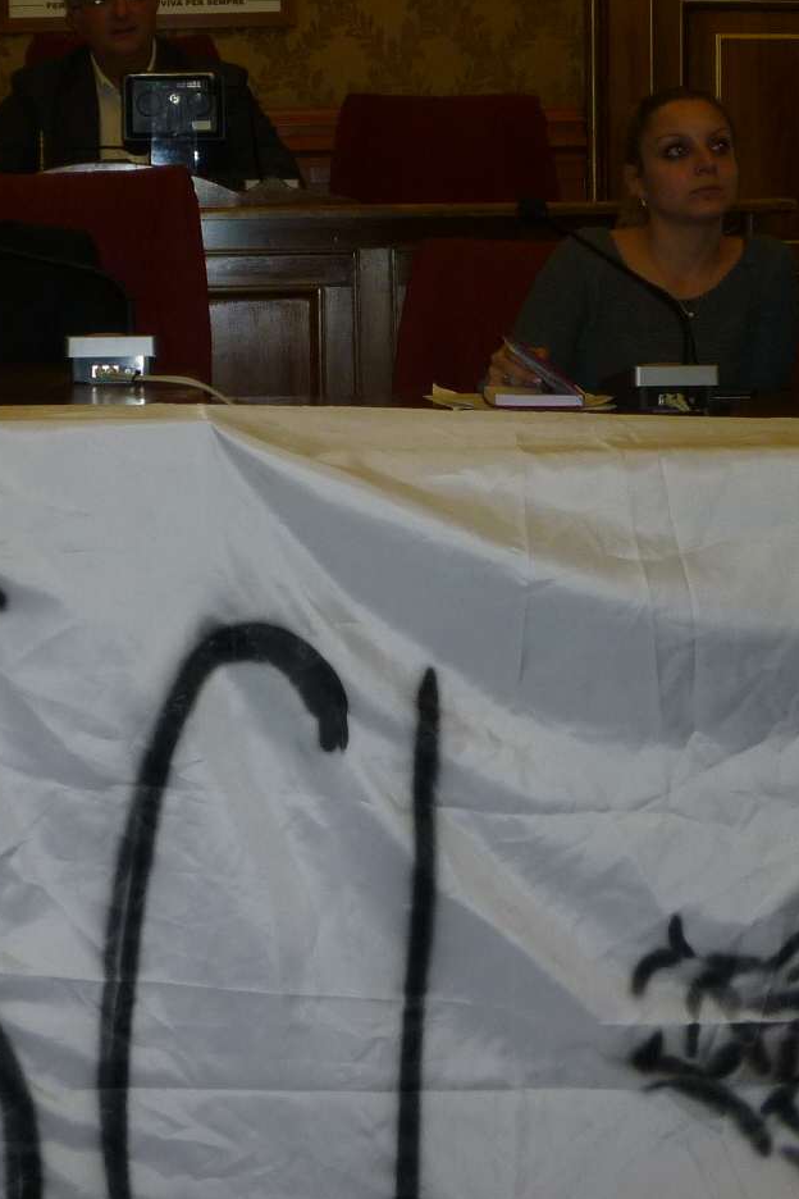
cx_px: 392
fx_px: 2197
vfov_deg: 30.1
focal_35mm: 66
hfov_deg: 20.6
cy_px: 322
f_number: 3.3
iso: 100
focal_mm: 5.2
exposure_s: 1/30
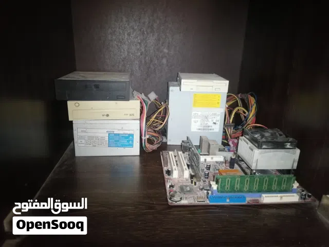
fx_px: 257
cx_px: 164
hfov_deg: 65.3
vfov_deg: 51.4
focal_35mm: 27
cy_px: 124
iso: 1000
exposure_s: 1/25
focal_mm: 5.3
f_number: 1.8
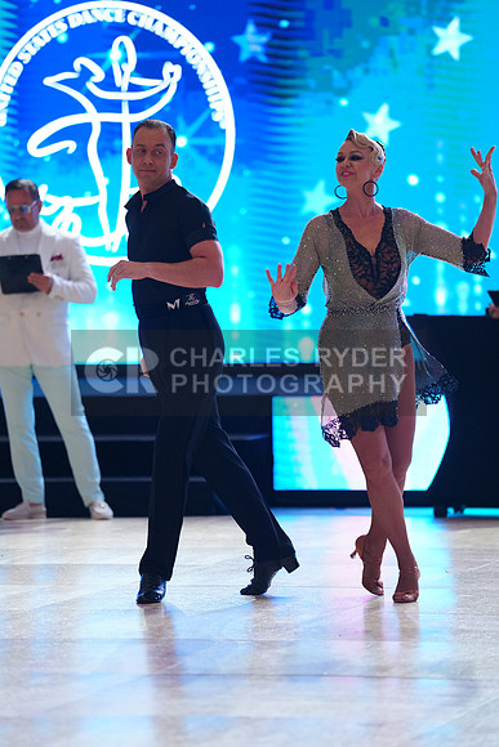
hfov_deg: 6.9
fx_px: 4156
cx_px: 250
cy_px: 374
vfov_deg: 10.3
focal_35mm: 200
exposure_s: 1/500
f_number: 2.8
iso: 2000
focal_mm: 200
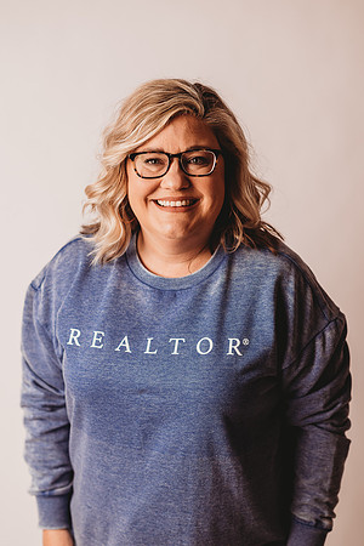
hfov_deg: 16.1
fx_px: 1289
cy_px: 273
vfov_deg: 23.9
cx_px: 182
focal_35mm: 85
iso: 100
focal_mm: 85
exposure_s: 1/160
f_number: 2.5
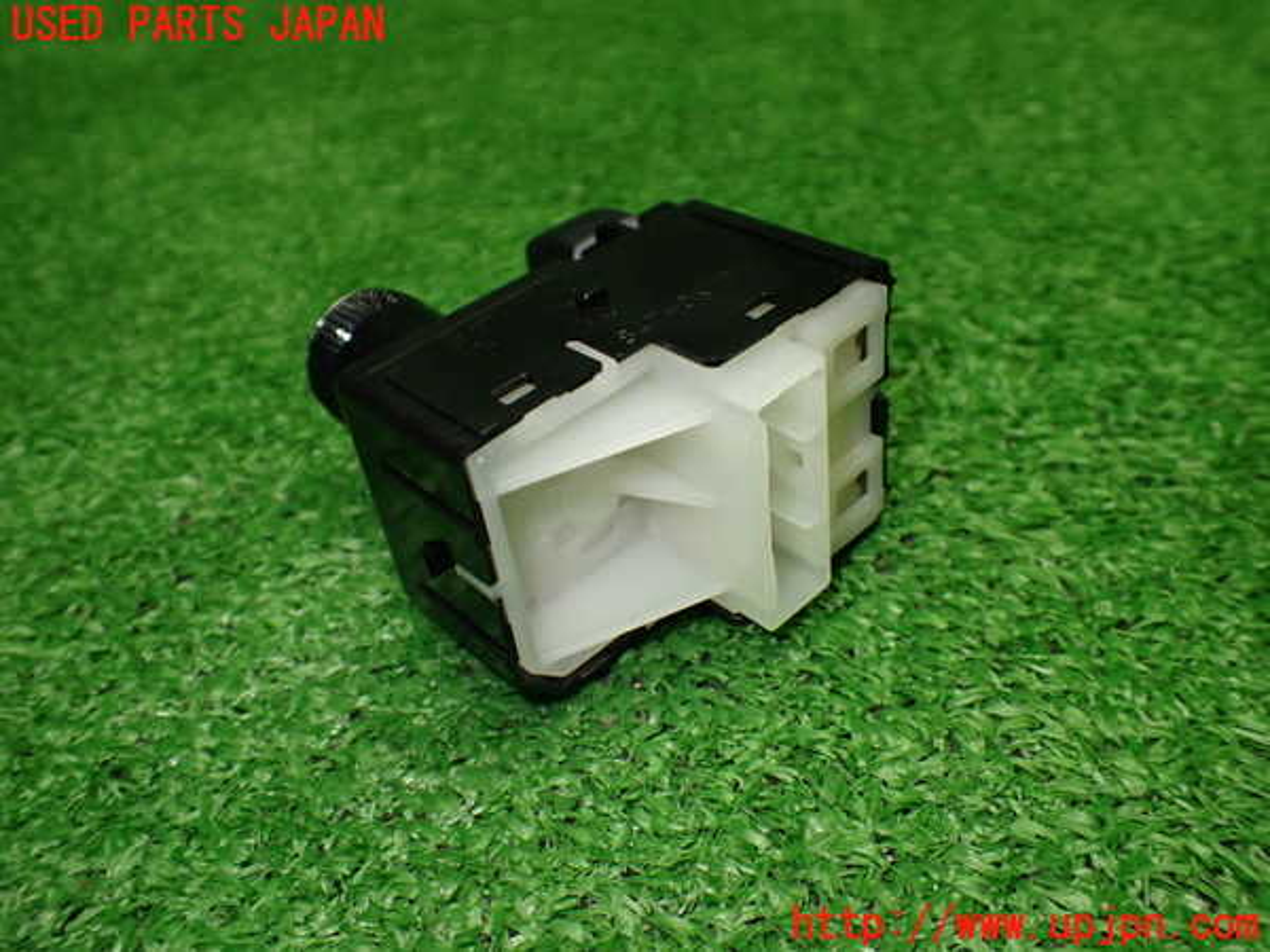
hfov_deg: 60.0
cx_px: 635
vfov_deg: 46.8
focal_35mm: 30
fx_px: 1101
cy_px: 476
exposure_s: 1/125
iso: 320
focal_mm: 5.4
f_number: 2.3
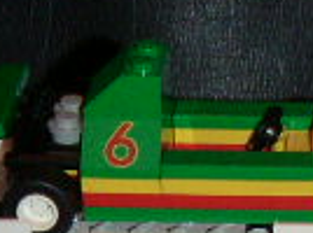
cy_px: 338
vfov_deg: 5.0
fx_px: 2681
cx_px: 600
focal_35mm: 297
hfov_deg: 6.5
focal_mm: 9.7
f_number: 3.1
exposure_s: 1/60
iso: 160
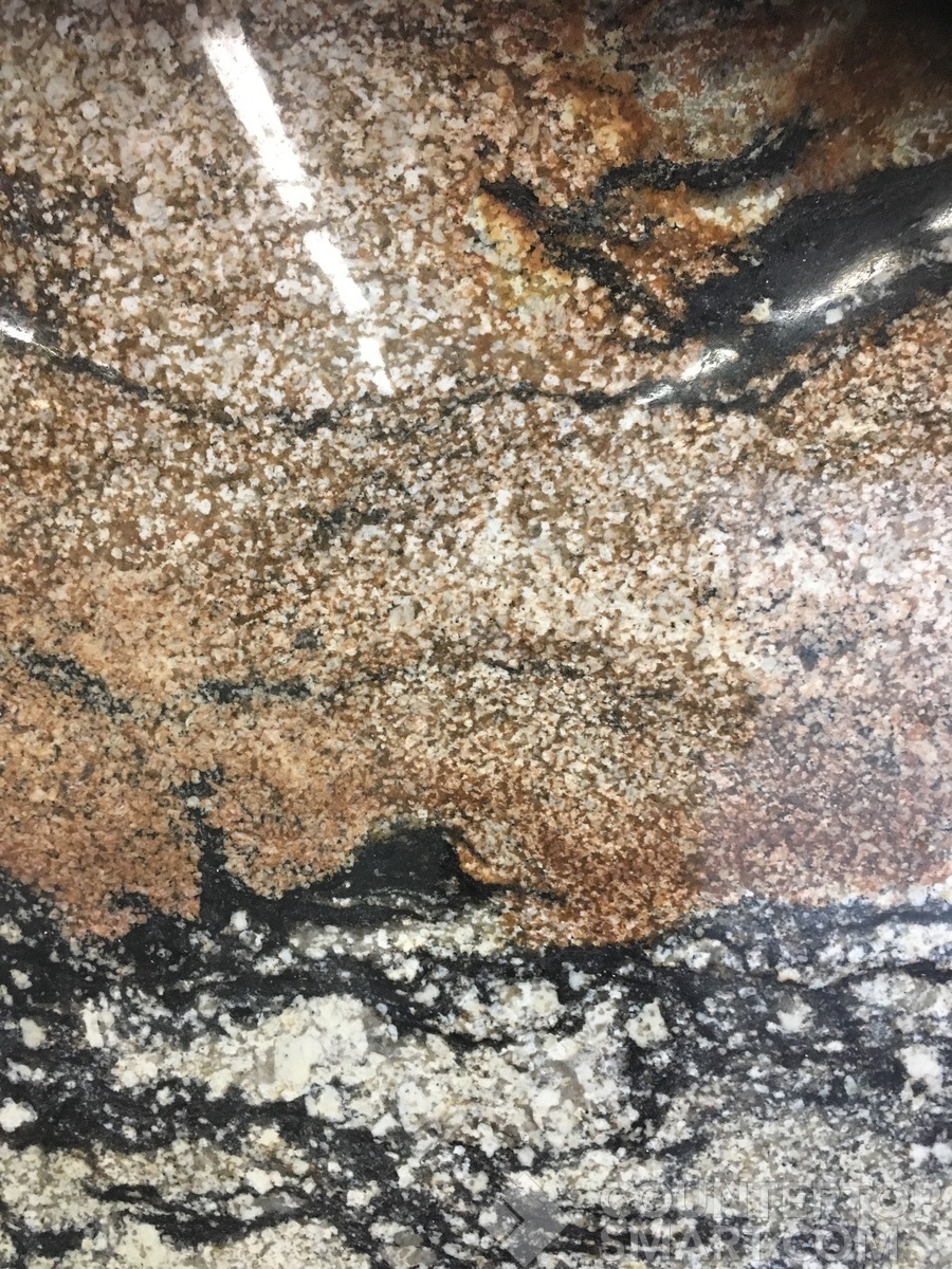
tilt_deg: -9.8
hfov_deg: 48.2
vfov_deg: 61.7
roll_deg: -1.4
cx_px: 476
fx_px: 1063
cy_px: 634
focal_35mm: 29
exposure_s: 1/30
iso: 160
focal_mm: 4.15
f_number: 2.2
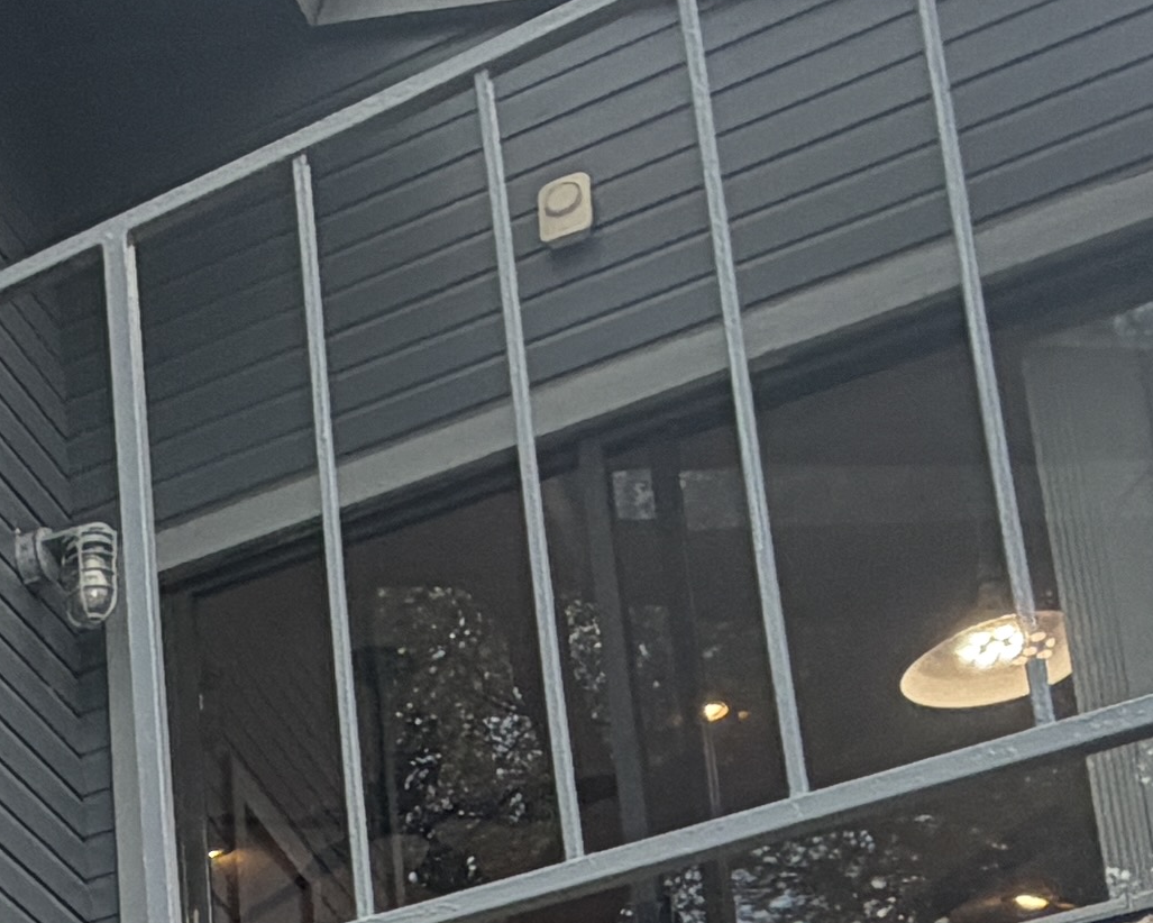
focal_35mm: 76
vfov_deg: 17.8
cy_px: 1423
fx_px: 2594
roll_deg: -2.8
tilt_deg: +14.1
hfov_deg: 21.0
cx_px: -613
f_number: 2.2
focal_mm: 2.22
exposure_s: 1/155
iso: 50
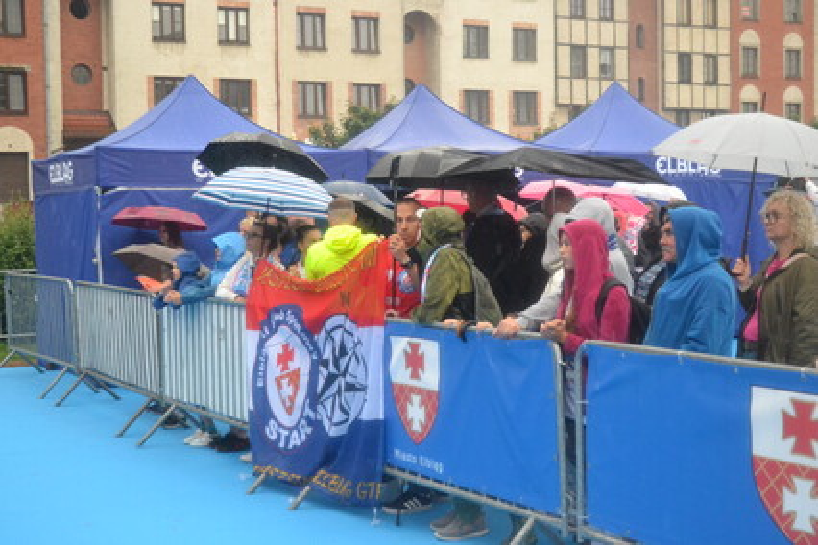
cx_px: 409
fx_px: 1295
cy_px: 272
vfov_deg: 23.8
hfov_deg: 35.1
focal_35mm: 57
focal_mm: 38
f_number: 5
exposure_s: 1/400
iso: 3200
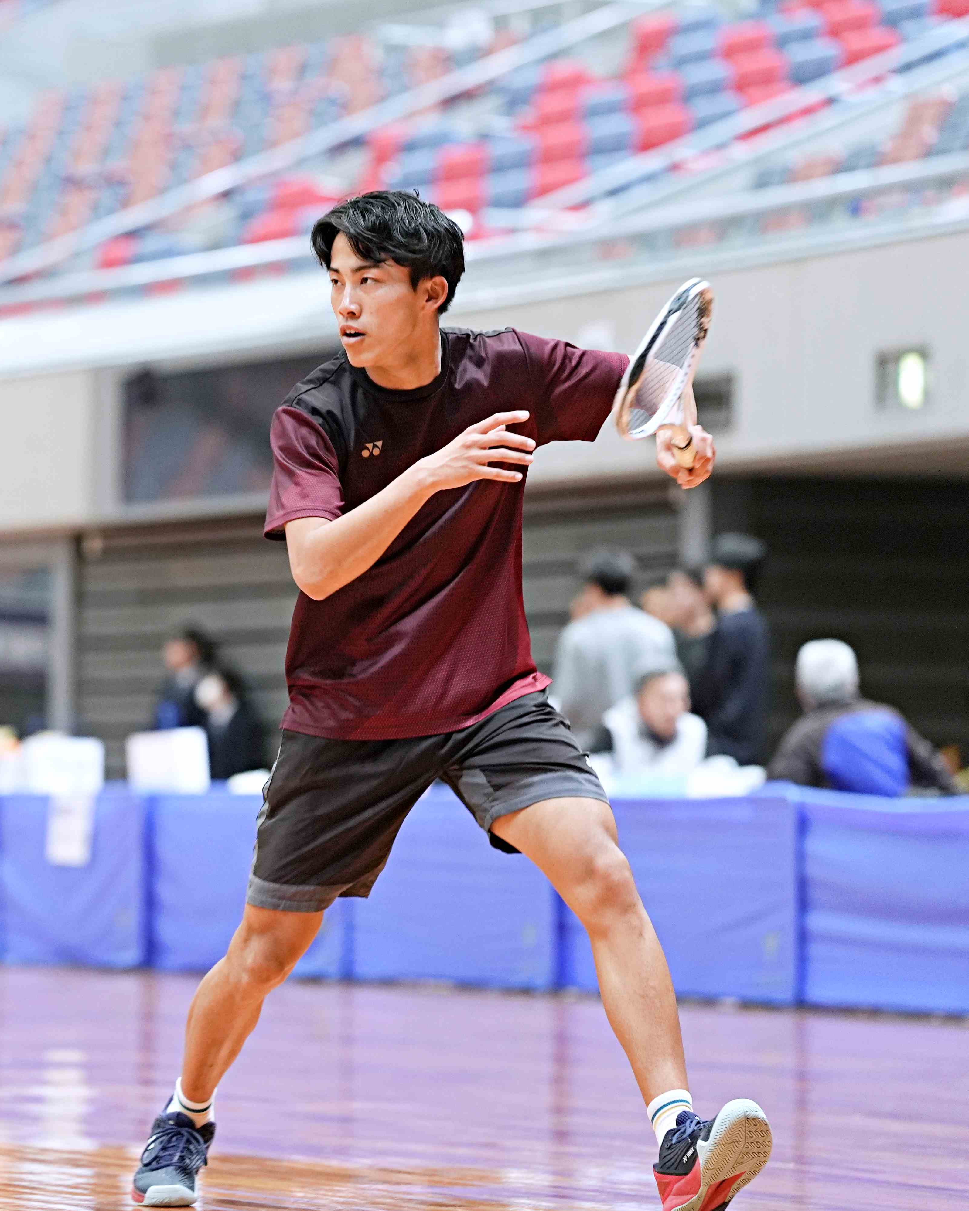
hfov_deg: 8.0
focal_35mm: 192
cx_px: 230
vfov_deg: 10.1
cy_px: 607
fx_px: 6883
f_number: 2.8
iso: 2000
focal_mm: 136
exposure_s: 1/250
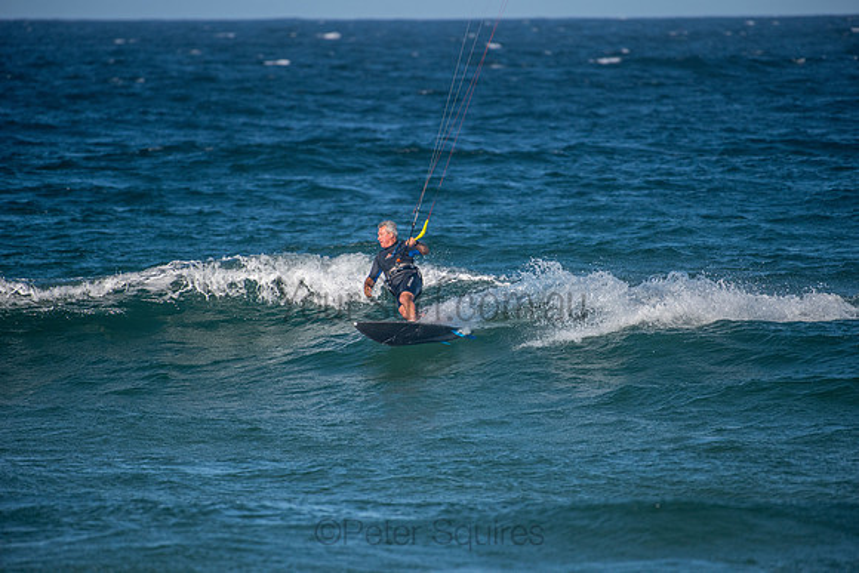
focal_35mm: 500
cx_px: 430
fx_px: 11933
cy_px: 286
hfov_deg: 4.1
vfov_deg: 2.8
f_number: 5.6
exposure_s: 1/4000
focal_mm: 500
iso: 640
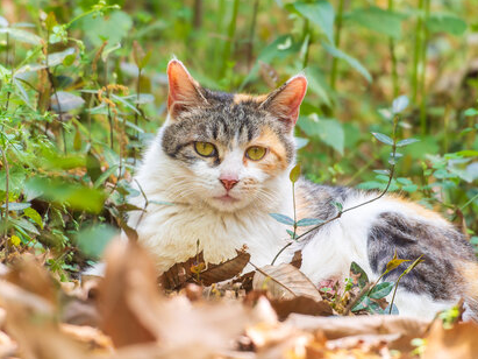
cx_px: 212
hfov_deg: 3.5
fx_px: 7758
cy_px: 175
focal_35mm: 562
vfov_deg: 2.6
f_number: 6.4
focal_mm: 240
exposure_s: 1/250
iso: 800
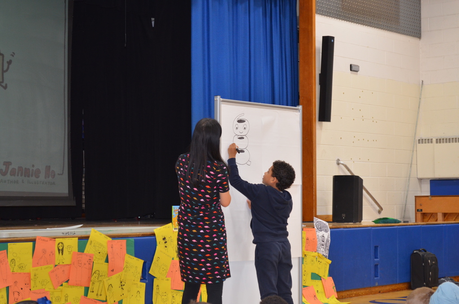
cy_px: 152
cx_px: 230
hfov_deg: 24.7
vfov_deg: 16.5
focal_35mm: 82
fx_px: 1050
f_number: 5.6
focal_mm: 55
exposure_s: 1/60
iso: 800
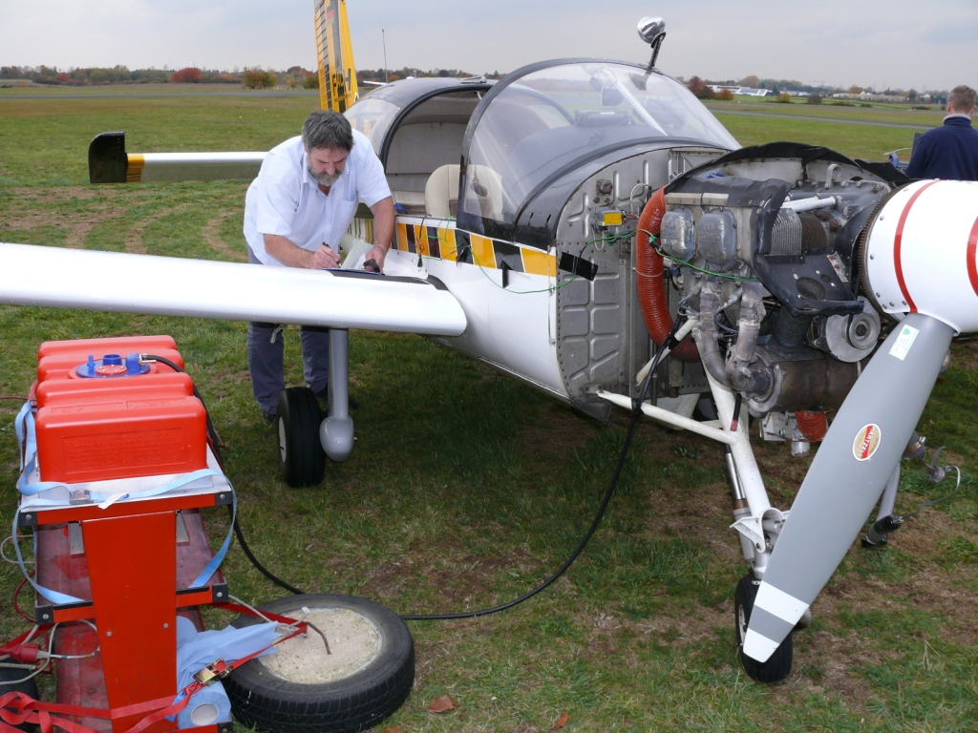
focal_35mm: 35
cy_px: 366
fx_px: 989
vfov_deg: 40.7
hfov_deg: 52.6
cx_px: 489
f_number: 4
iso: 100
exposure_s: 1/200
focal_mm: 7.4
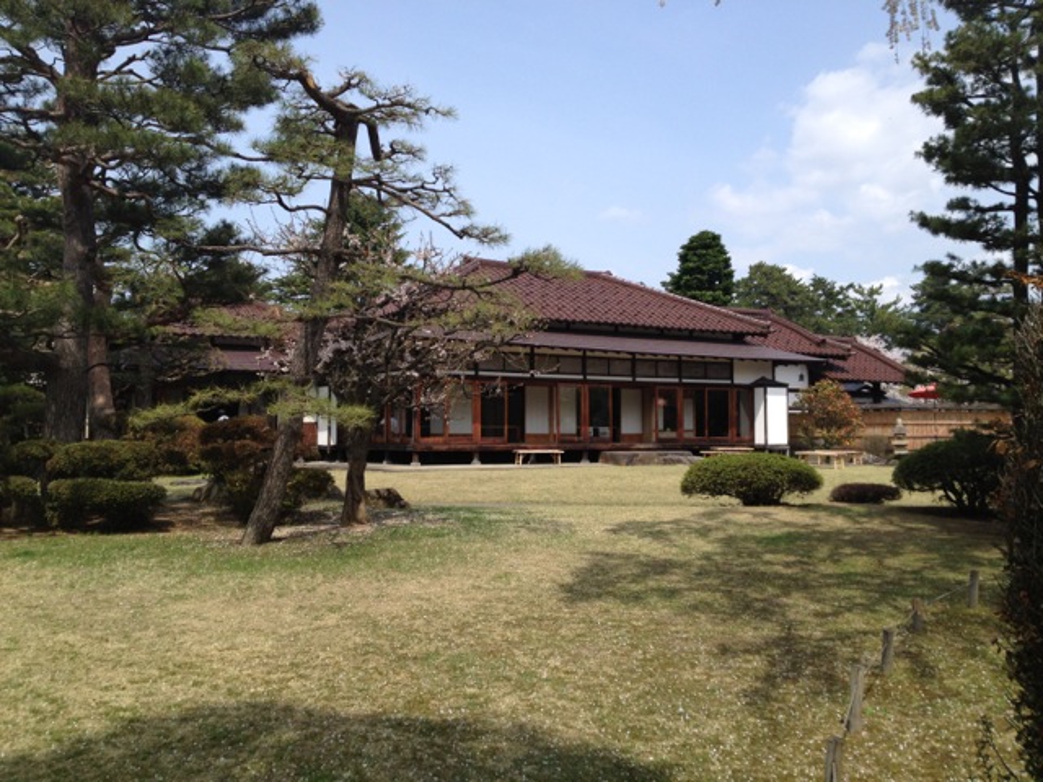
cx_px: 522
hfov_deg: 52.6
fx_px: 1055
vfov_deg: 40.7
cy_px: 391
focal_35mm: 35
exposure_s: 1/1577
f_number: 2.4
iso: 64
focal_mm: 4.28
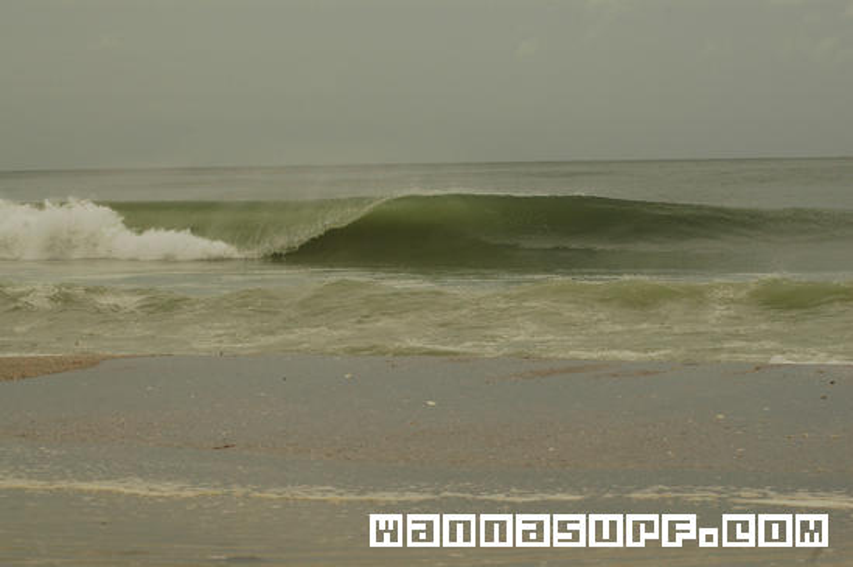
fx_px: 2486
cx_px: 426
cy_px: 284
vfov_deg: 13.0
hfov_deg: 19.5
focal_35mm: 105
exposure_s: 1/640
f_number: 8
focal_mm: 70
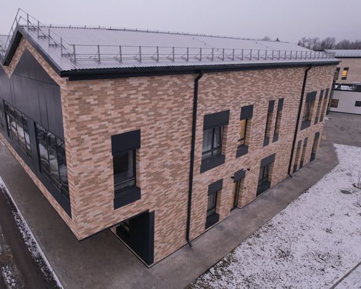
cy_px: 144
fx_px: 267
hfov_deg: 67.5
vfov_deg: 56.8
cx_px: 145
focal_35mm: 25
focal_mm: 8.38
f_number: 2.8
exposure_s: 1/50
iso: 100
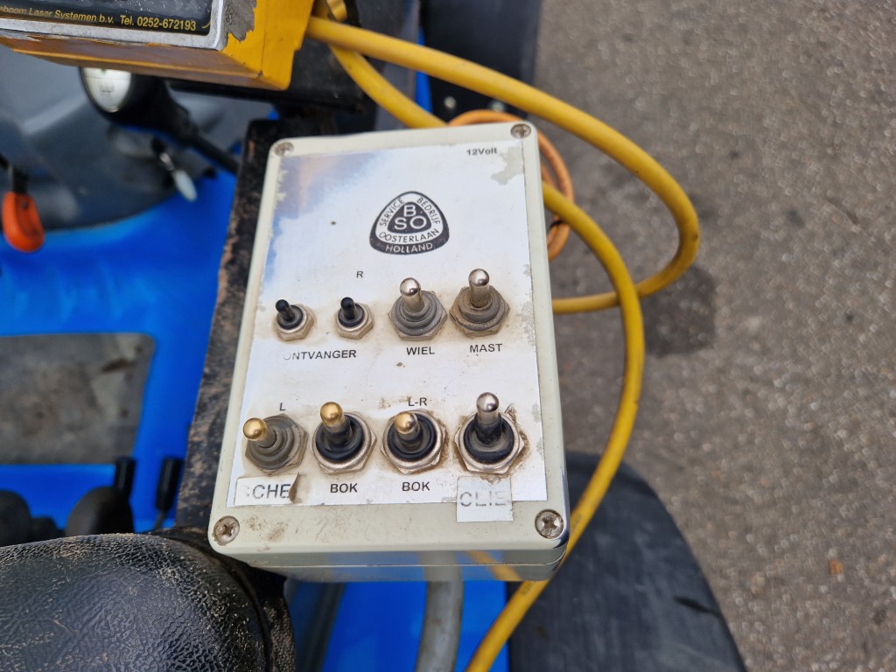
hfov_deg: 73.9
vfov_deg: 58.9
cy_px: 336
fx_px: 595
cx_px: 448
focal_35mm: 23
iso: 50
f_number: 1.8
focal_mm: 5.4
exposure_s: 1/442
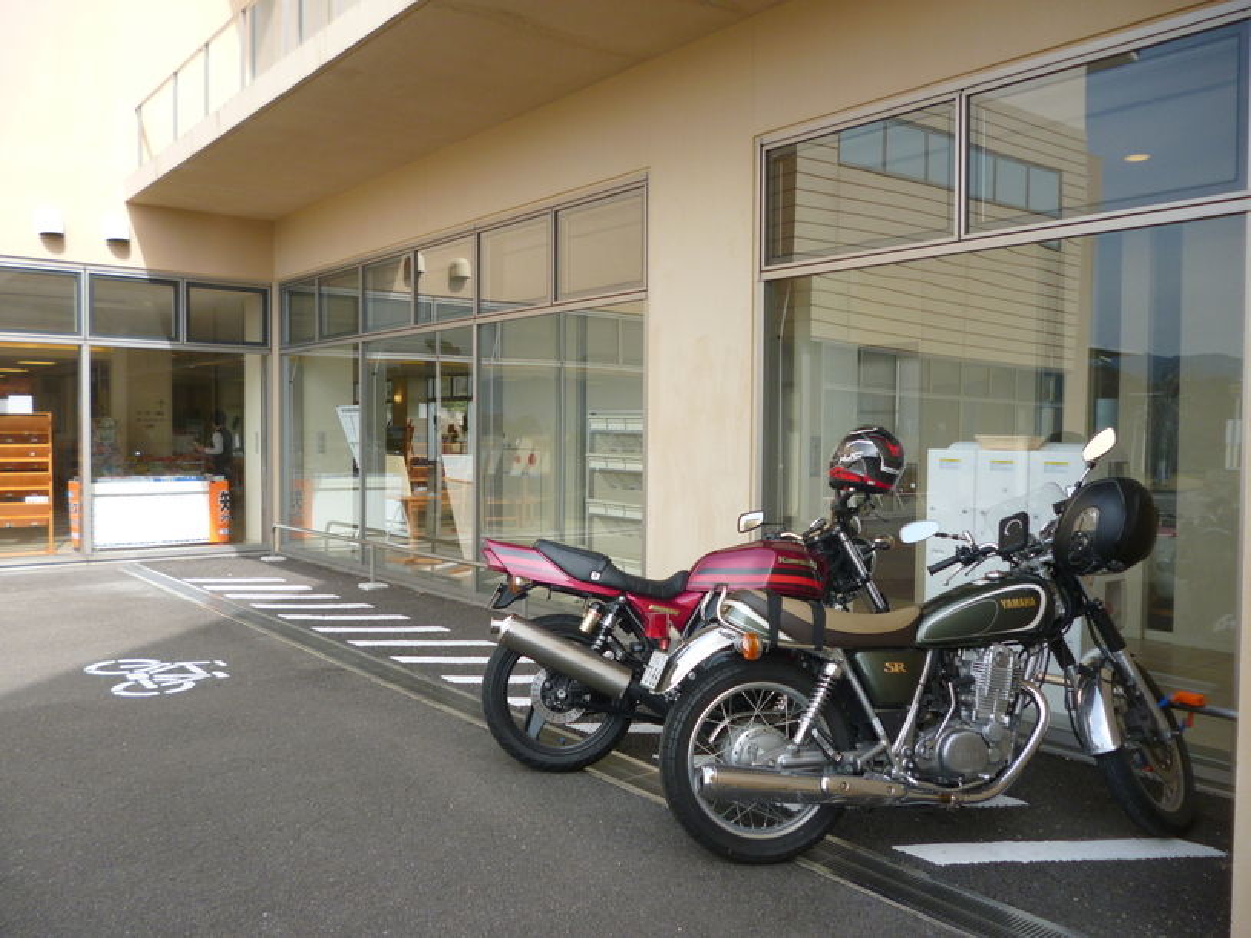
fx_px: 1012
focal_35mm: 28
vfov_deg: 49.7
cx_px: 626
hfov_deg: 63.5
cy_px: 469
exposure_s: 1/400
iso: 100
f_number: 3.1
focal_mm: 5
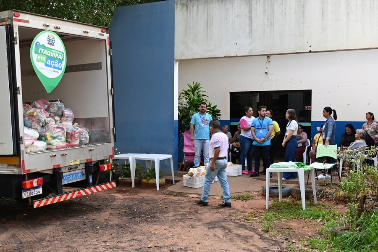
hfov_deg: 42.8
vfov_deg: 29.2
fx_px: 483
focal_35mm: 46
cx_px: 189
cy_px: 126
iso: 200
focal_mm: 46
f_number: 5
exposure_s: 1/100
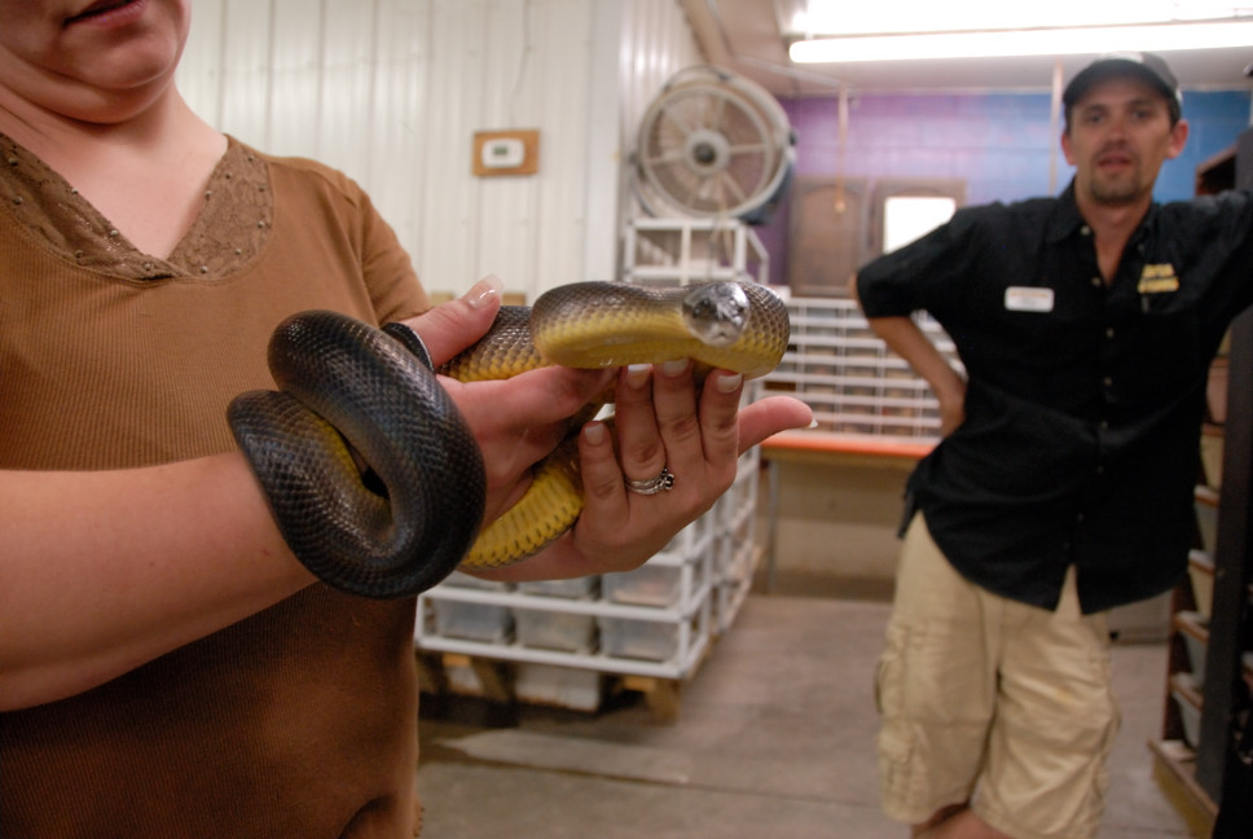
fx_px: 941
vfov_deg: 48.0
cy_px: 420
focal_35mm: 27
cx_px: 626
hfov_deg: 67.3
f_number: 3.5
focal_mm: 18
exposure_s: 1/40
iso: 800
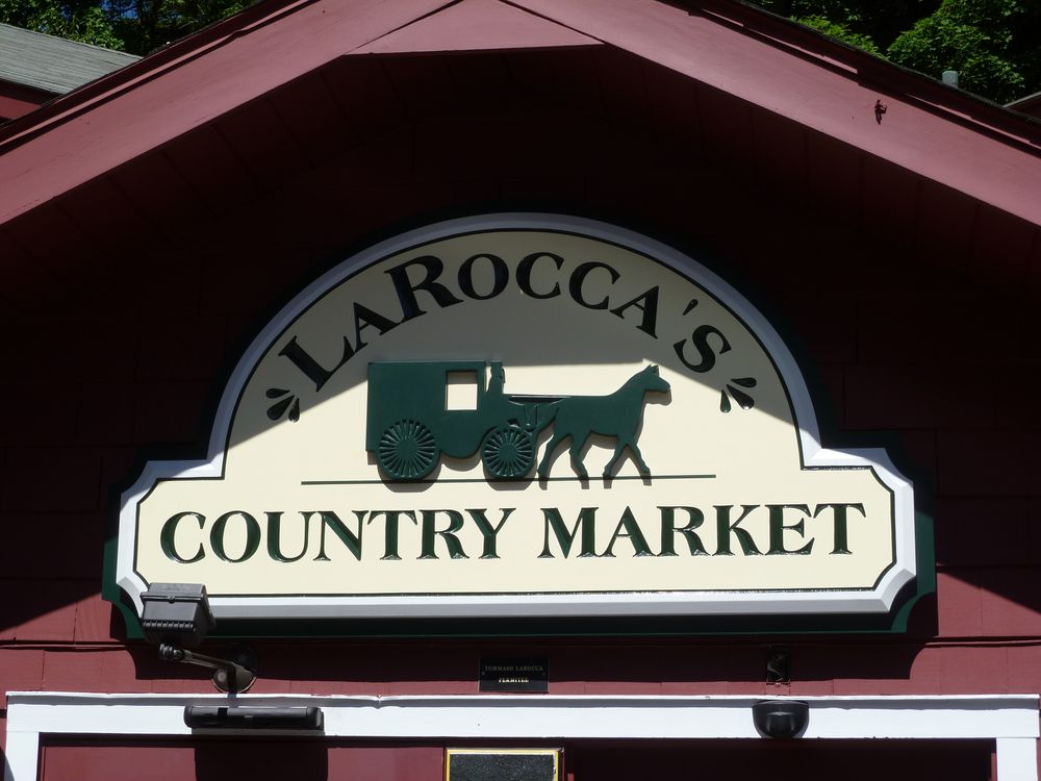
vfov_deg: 21.3
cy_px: 390
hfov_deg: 28.2
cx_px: 520
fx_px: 2075
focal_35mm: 69
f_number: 4.3
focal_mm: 12.4
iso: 80
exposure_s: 1/640
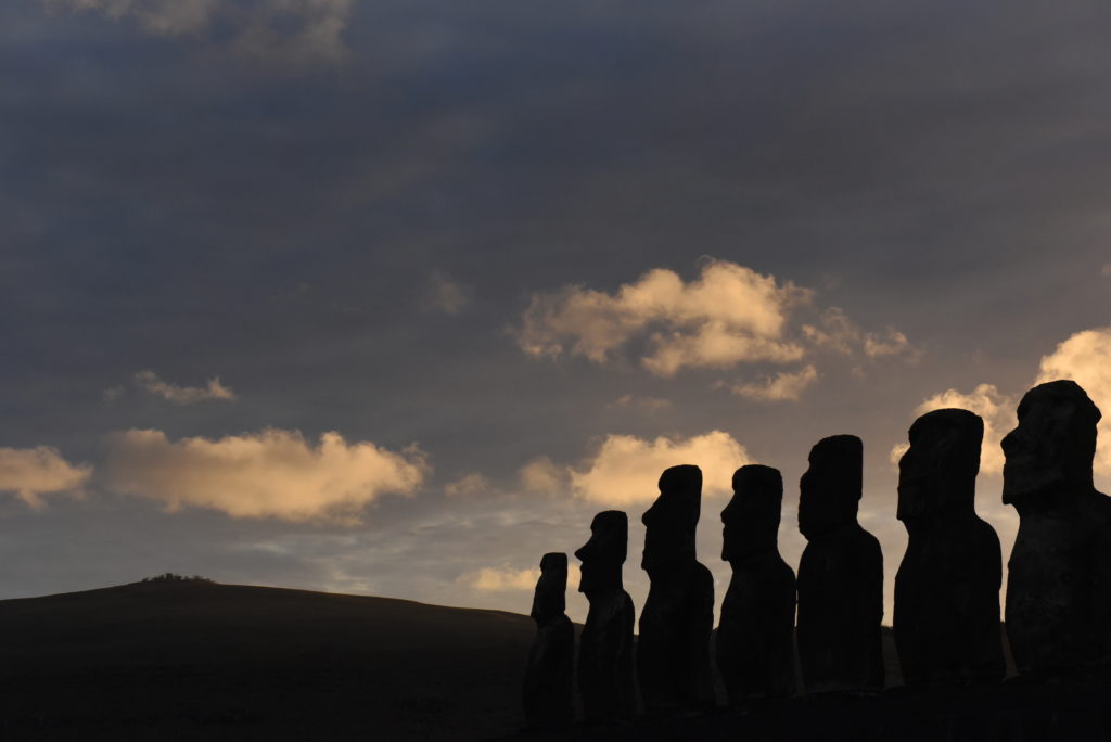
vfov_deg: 19.5
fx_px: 2161
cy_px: 371
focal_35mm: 70
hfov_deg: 28.8
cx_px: 556
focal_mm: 70
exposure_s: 1/2500
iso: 2500
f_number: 10
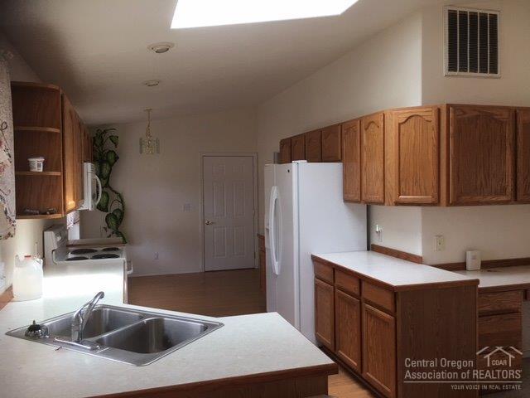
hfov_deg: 61.7
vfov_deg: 48.2
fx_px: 444
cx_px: 265
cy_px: 199
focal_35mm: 29
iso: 25
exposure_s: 1/30
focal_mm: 4.15
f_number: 2.2
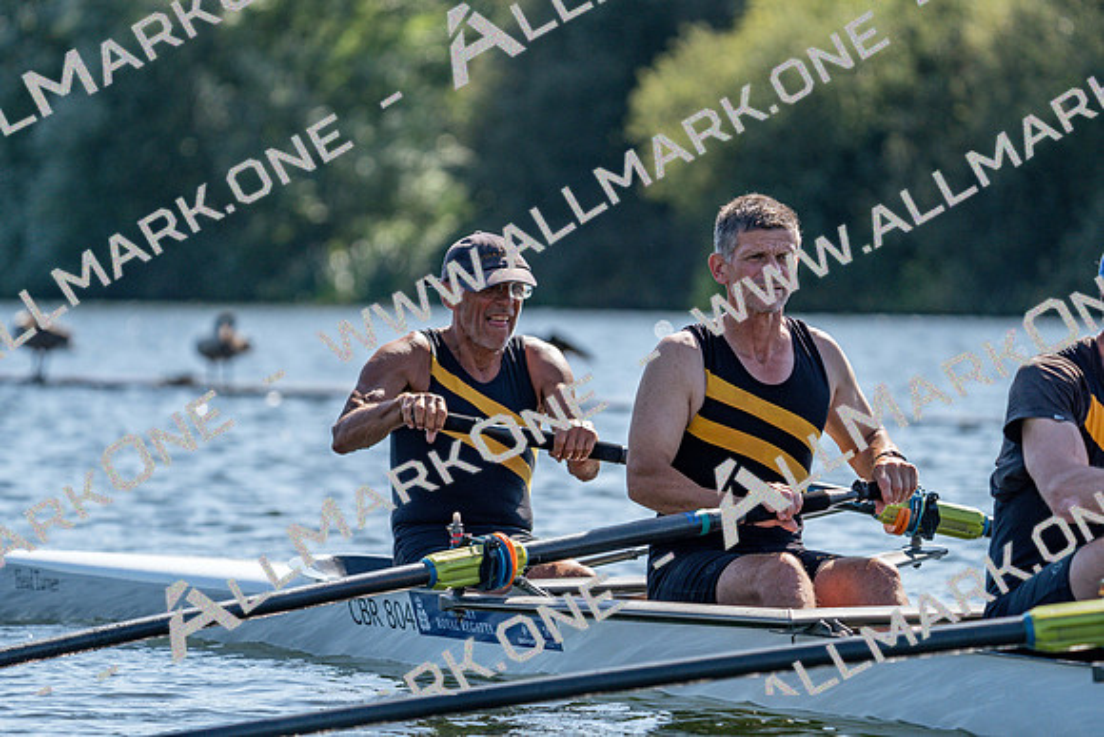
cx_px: 552
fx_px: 9048
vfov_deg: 4.7
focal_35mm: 295
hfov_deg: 7.0
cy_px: 368
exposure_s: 1/2000
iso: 400
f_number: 5.6
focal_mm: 295
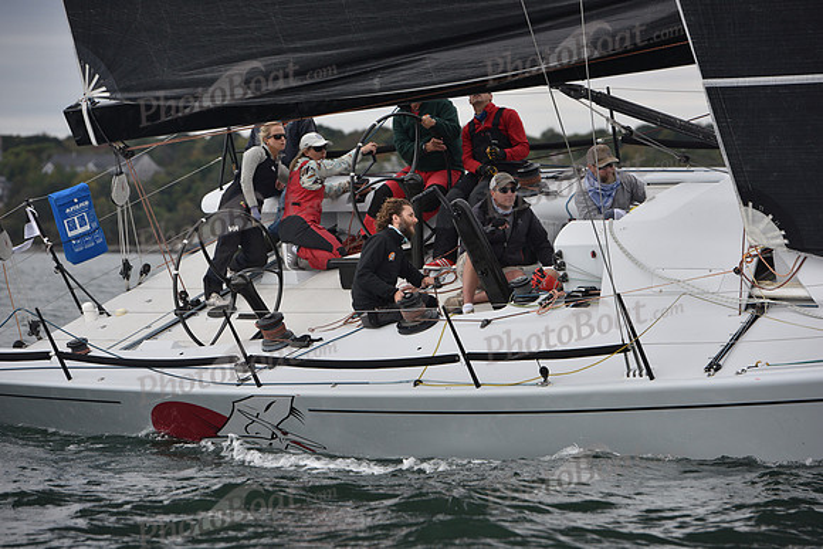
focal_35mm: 175
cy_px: 274
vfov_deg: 7.9
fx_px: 4001
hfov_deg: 11.7
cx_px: 412
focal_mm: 175
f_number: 5.6
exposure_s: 1/1000
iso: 400
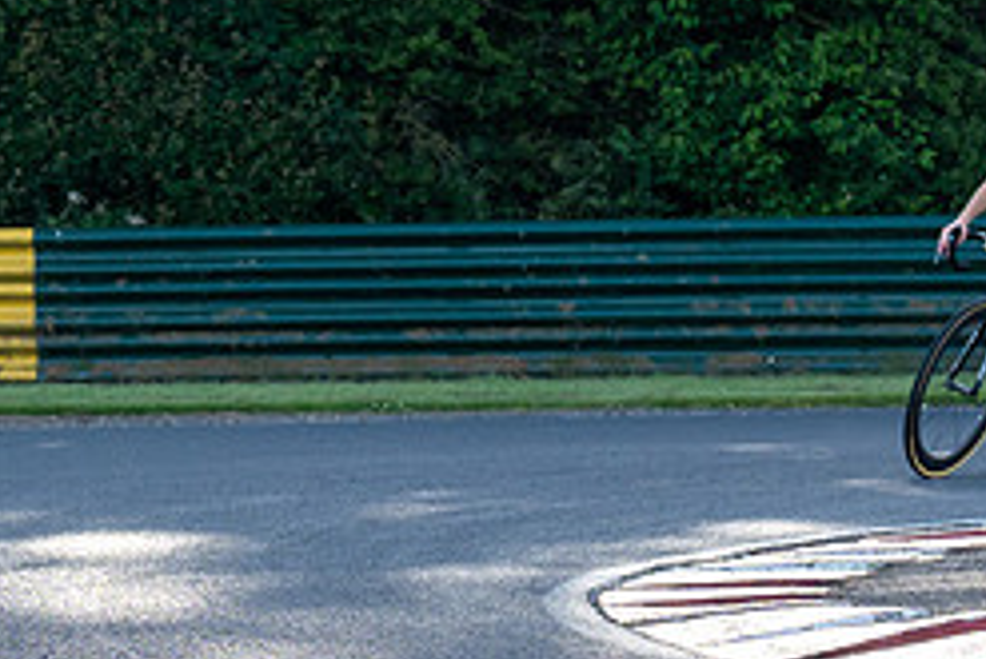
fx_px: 7865
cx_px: -351
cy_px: 470
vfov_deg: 4.8
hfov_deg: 7.1
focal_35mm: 287
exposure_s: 1/1000
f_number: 5.6
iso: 1000
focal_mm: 75
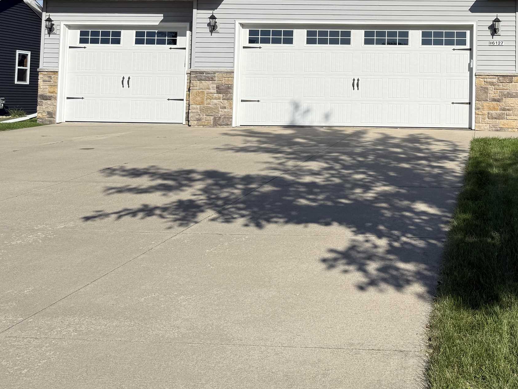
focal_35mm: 44
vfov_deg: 31.8
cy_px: 62
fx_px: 658
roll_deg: -0.7
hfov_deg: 40.3
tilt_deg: +3.5
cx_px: 449
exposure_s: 1/7353
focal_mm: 6.76
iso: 80
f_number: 1.78
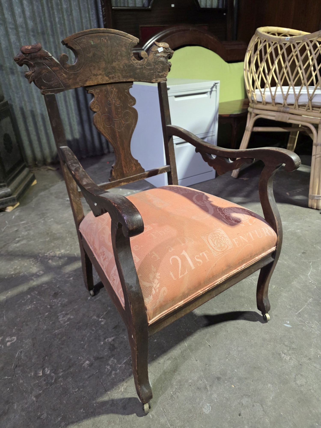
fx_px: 284
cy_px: 214
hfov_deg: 58.9
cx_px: 160
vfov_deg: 73.9
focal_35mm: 23
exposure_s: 1/100
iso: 400
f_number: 1.7
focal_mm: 6.3
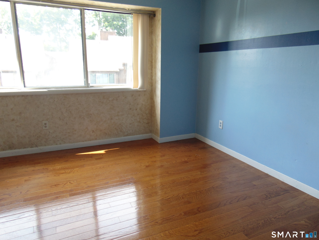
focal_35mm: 25
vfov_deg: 54.9
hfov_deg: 69.4
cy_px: 120
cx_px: 160
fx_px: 230
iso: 80
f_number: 3
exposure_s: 1/40
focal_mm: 4.5
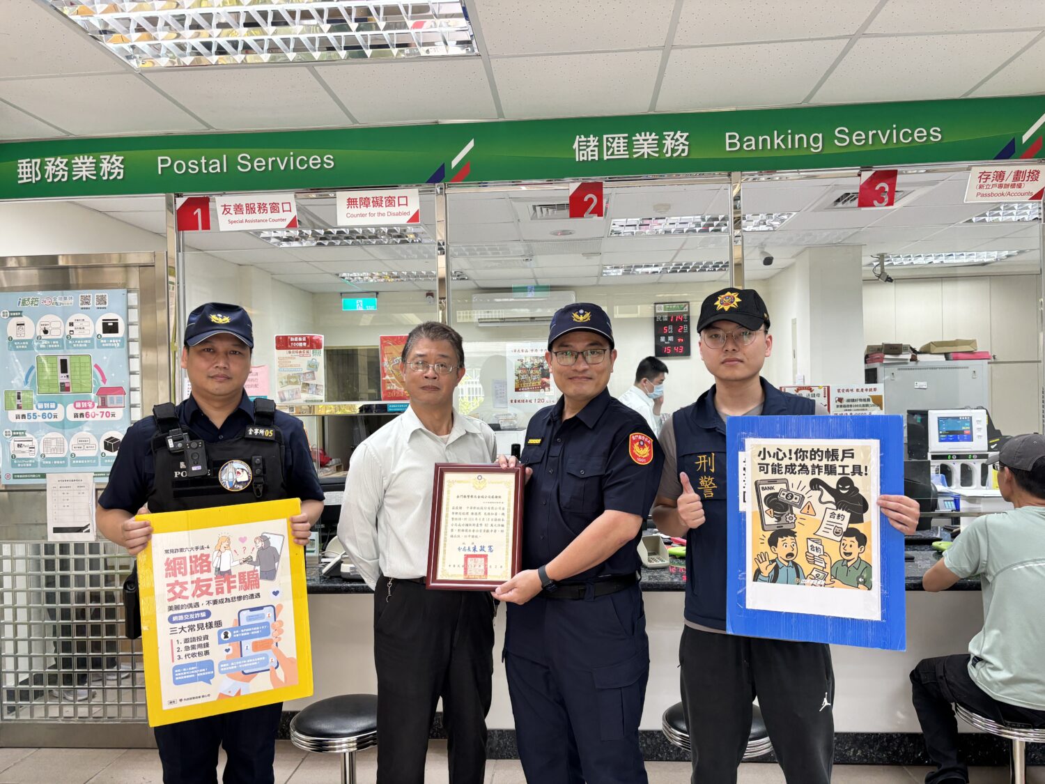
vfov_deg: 53.1
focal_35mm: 26
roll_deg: +0.5
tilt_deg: -1.5
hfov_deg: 67.3
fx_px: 785
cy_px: 392
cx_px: 522
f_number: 1.6
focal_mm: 5.96
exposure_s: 1/120
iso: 100
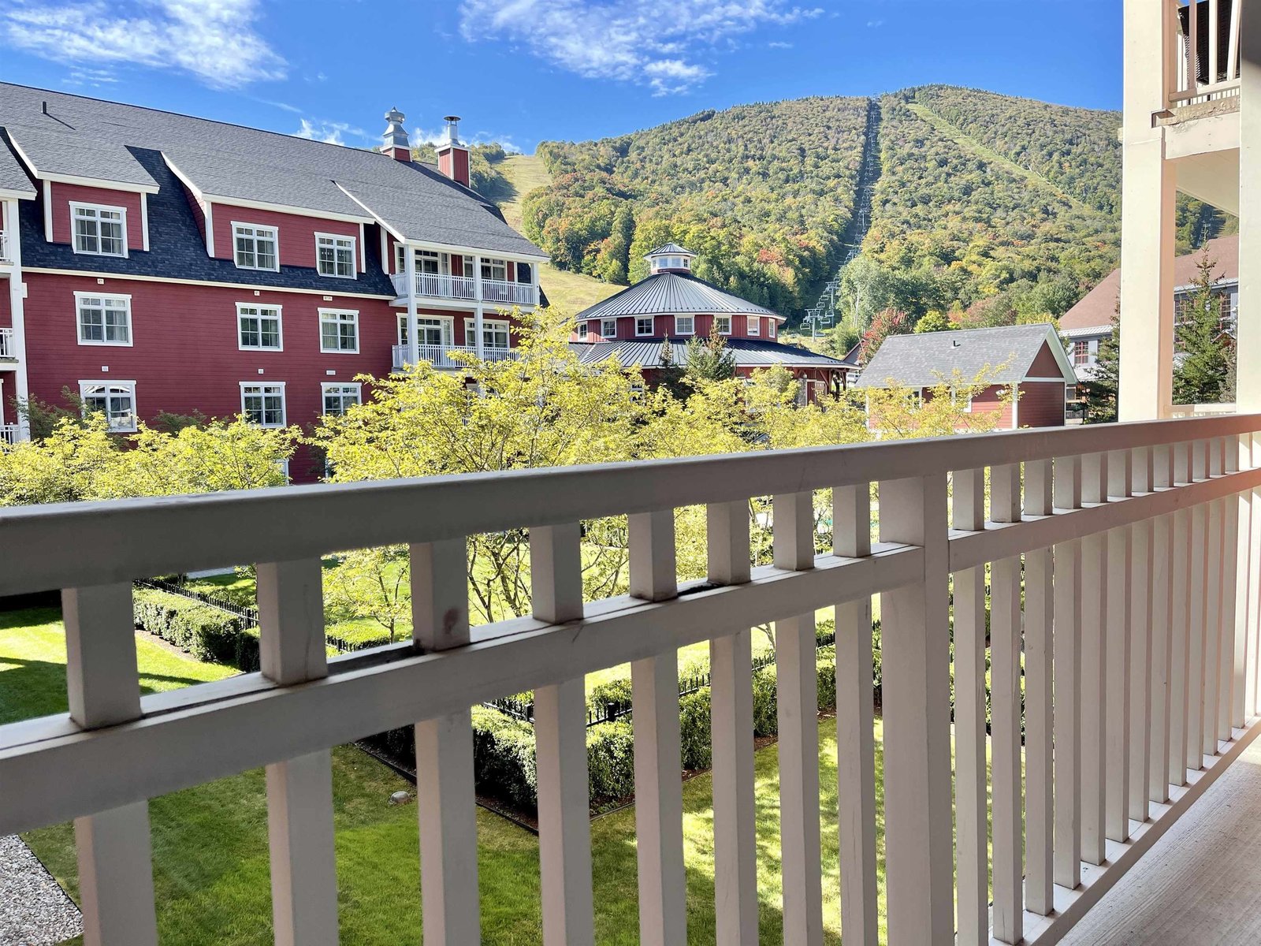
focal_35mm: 26
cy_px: 473
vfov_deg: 53.1
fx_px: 947
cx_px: 630
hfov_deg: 67.3
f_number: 1.6
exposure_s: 1/861
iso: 32
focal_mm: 5.1
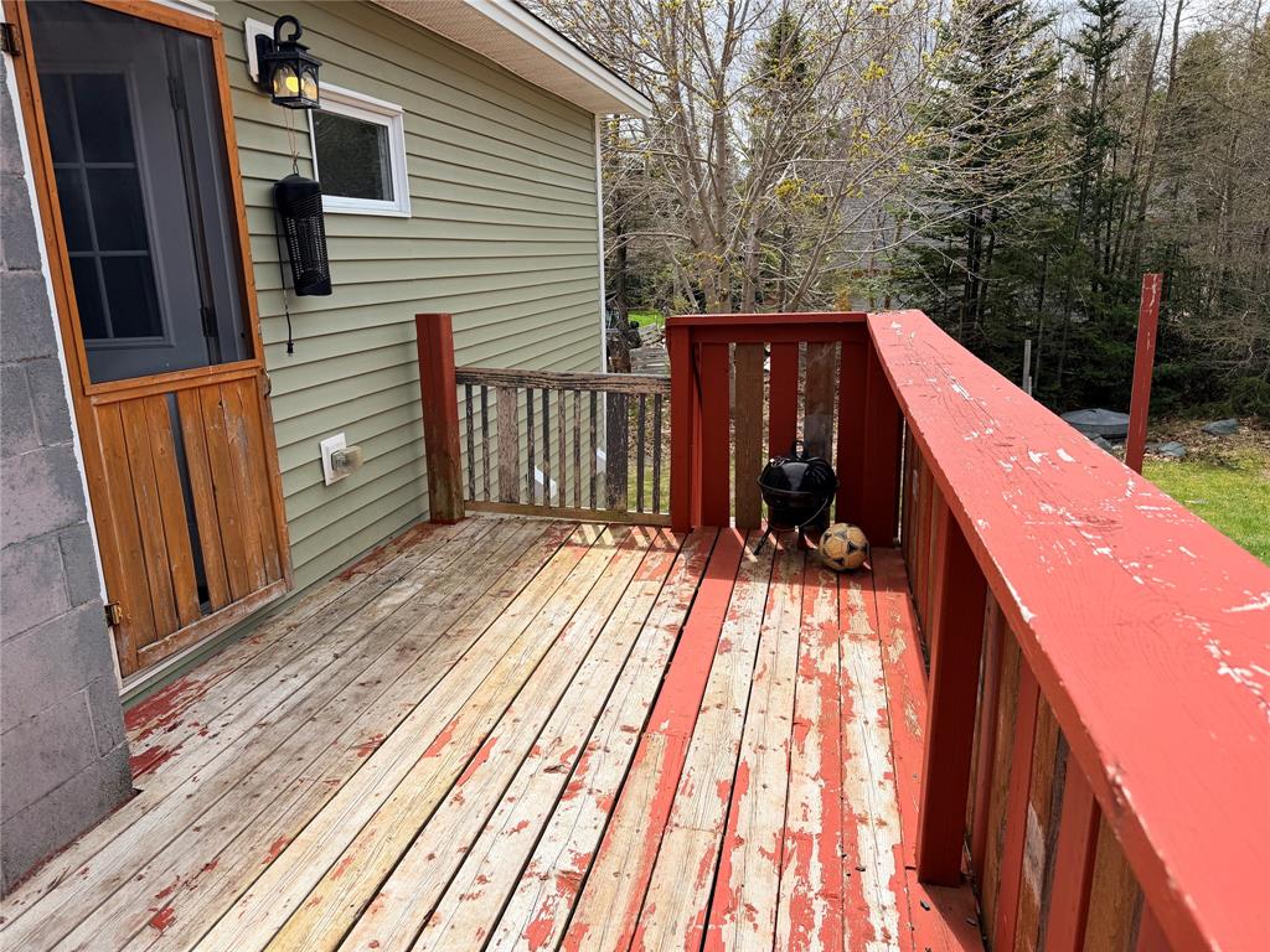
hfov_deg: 71.6
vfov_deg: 56.8
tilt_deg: -14.0
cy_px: 476
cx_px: 635
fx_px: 881
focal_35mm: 24
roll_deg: +1.6
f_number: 1.78
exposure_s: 1/5319
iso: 80
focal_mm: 6.76
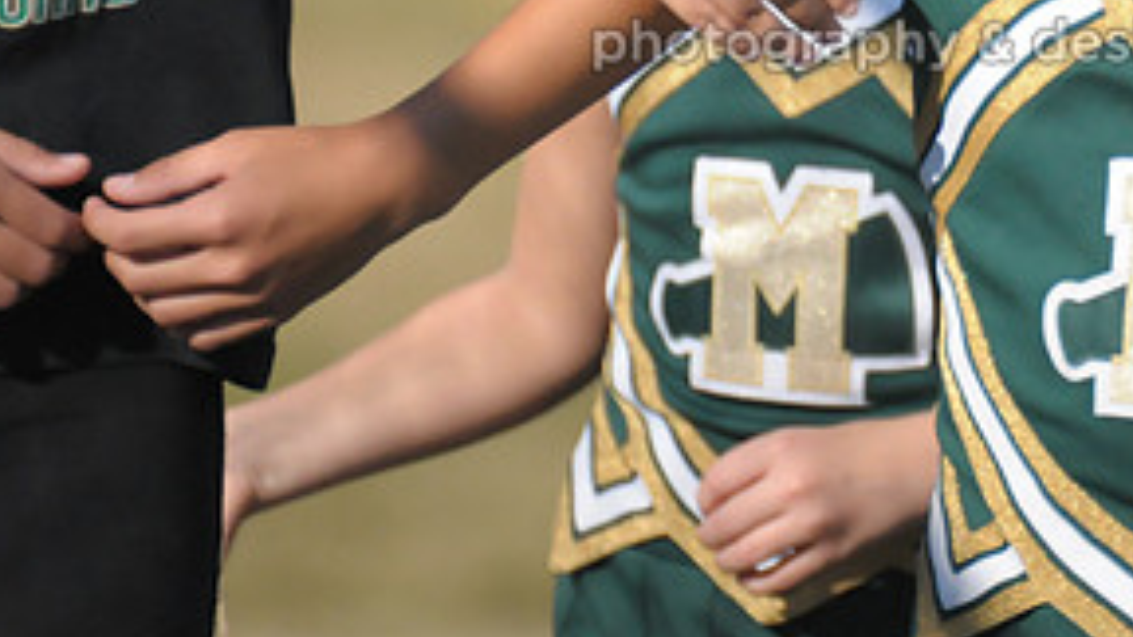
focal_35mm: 1266
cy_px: -100
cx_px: 991
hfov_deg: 1.7
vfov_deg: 1.0
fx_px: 38034
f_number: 4
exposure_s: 1/8000
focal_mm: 400
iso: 1600
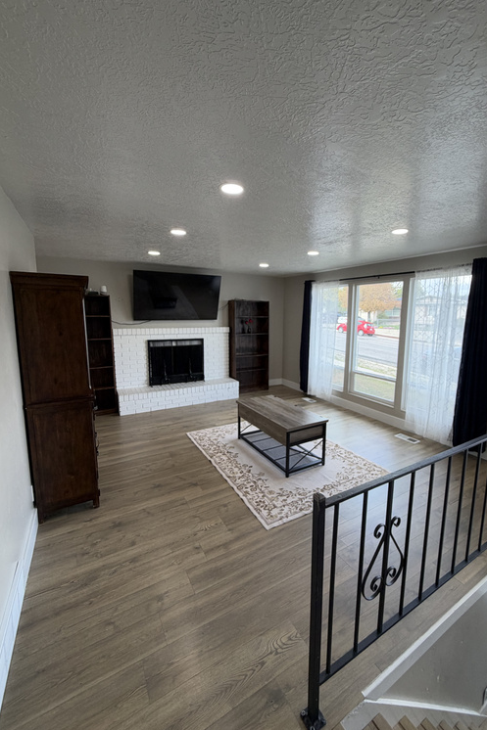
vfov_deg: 100.4
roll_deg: -0.7
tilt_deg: -8.4
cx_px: 273
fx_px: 304
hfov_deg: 77.0
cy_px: 358
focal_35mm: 15
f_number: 2.2
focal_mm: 2.22
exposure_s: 1/120
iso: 80
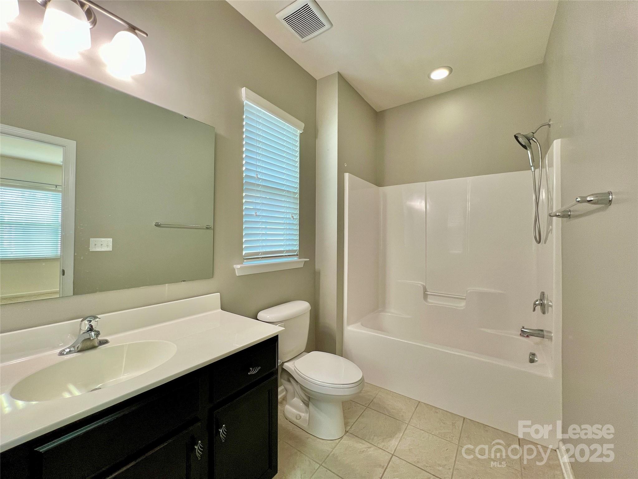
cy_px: 240
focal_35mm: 13
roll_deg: -0.3
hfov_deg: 106.2
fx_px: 240
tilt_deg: +0.8
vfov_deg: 89.9
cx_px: 319
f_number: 1.8
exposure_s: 1/120
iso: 160
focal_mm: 1.57
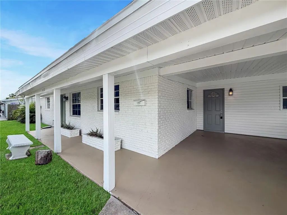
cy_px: 108
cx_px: 144
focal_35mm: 14
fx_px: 116
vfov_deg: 85.7
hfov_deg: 102.1
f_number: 2.2
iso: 40
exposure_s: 1/670
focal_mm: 2.22
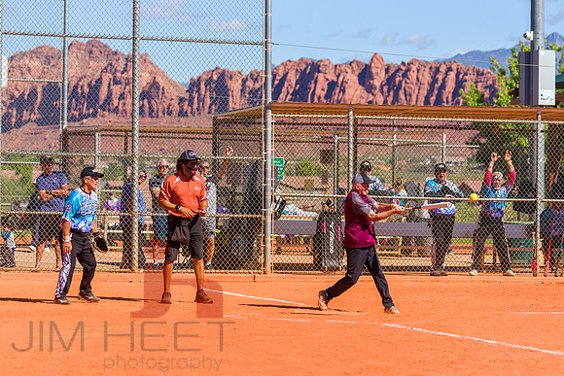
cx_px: 282
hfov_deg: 13.6
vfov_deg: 9.1
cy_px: 209
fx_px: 2357
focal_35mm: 150
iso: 400
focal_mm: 130
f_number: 5
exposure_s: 1/2000
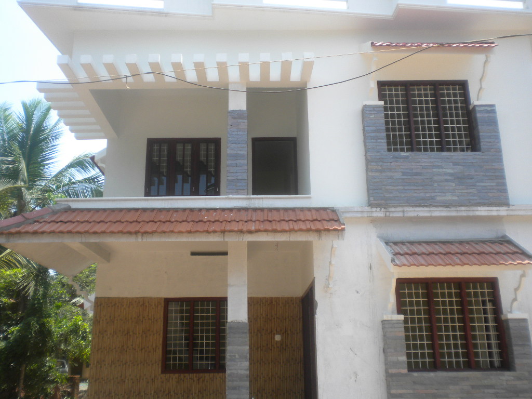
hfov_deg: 52.6
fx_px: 538
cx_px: 266
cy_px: 200
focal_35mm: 35
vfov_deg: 40.7
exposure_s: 1/322
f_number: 4.6
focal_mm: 6.3
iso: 113
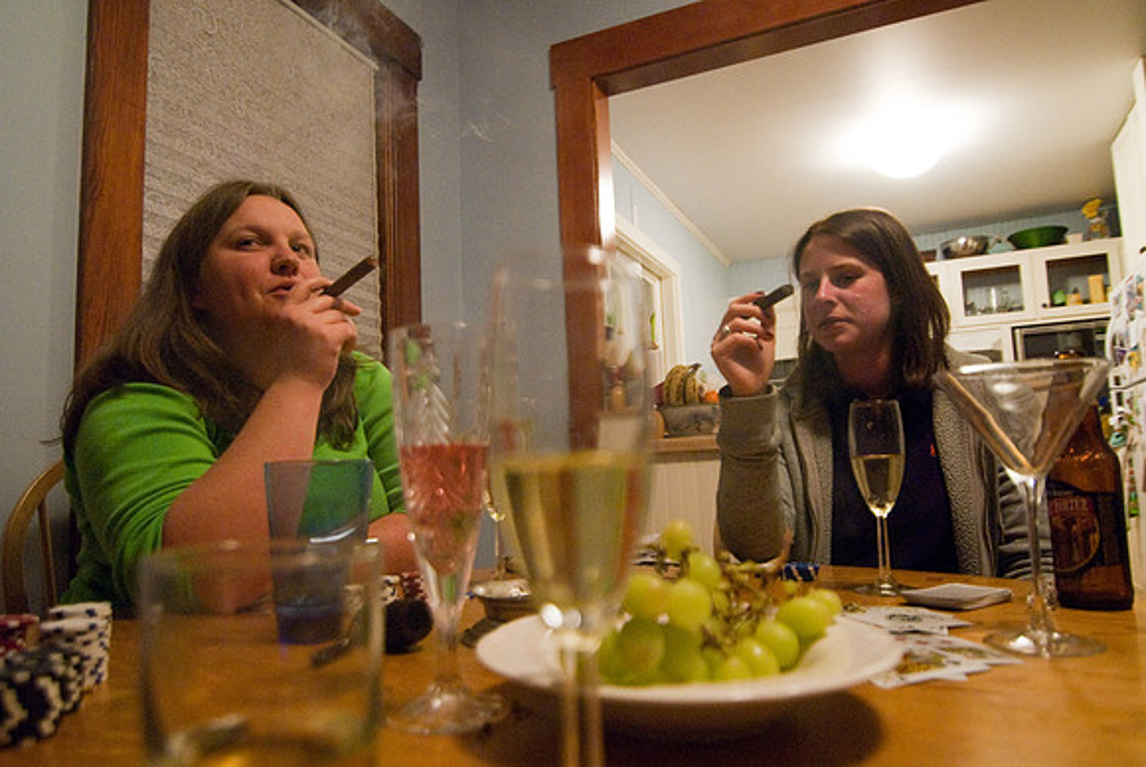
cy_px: 384
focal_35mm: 24
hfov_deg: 73.7
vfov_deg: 53.2
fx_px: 765
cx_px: 573
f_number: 2.8
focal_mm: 16
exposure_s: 1/60
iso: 800
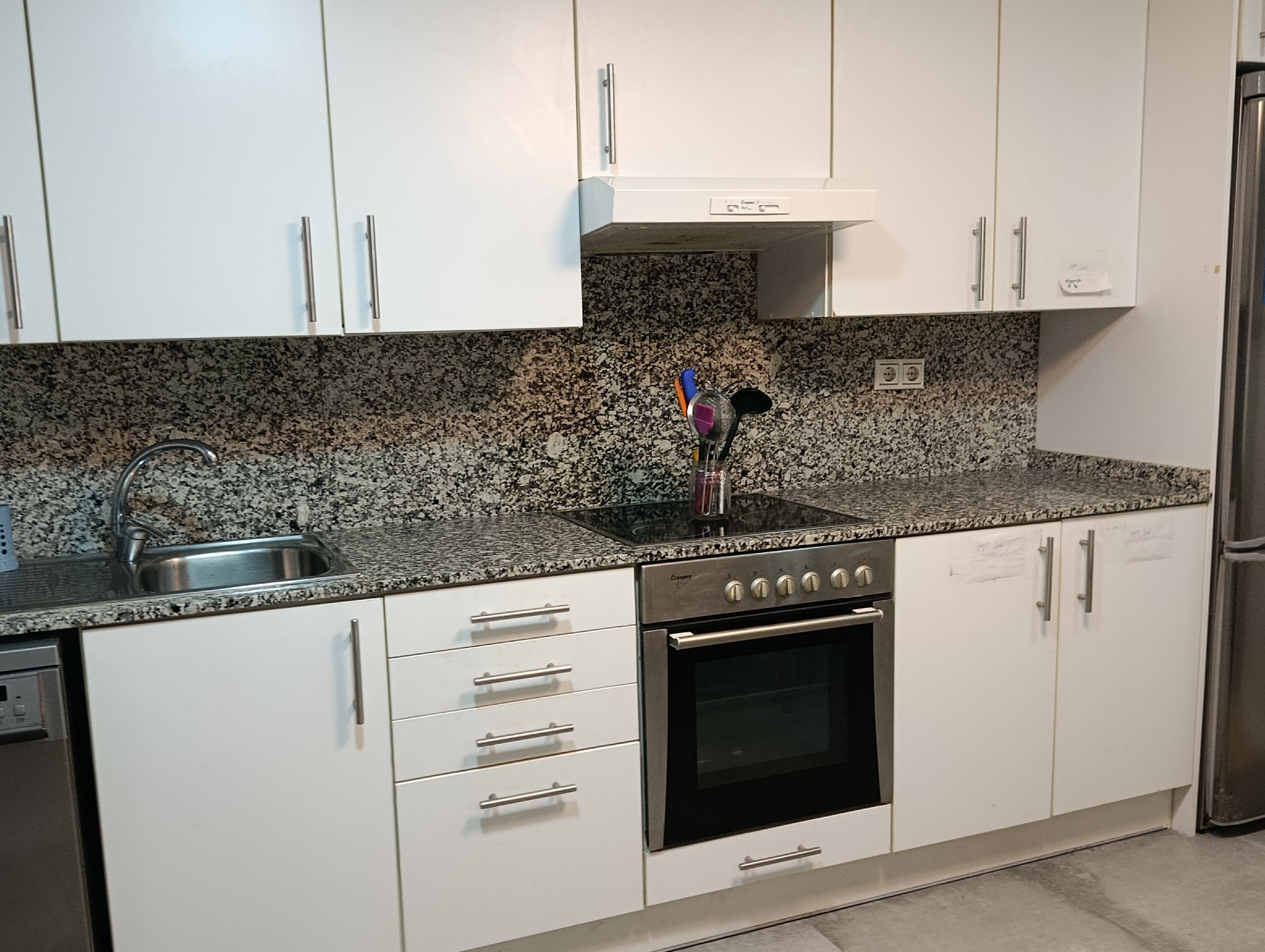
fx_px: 1098
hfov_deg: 59.9
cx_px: 603
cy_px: 510
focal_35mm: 30
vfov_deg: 46.9
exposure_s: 1/50
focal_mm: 6.11
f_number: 1.65
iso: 884
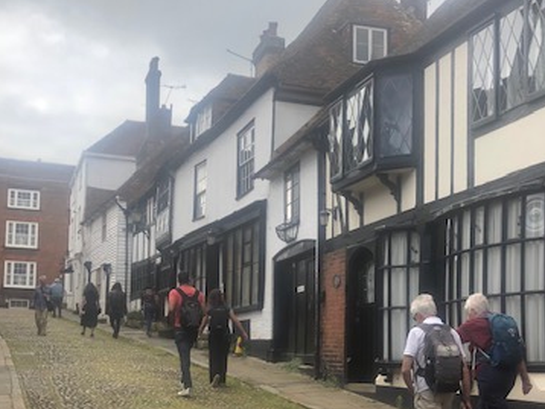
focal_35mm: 50
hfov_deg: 37.8
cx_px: 359
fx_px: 788
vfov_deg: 28.8
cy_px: 298
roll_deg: +0.6
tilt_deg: +4.8
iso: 20
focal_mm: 3.99
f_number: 1.8
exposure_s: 1/759
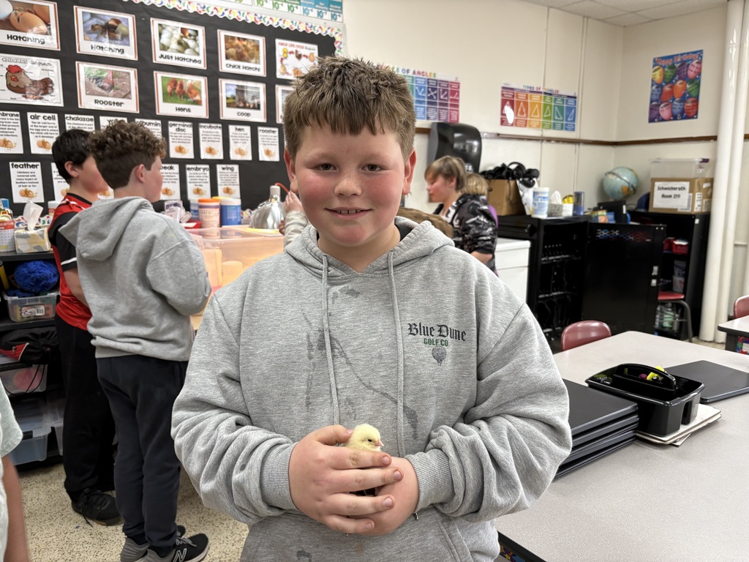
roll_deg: -0.3
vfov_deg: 53.1
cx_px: 374
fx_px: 563
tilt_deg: -10.7
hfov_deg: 67.3
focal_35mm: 26
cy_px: 281
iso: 125
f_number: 1.6
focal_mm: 5.96
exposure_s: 1/60
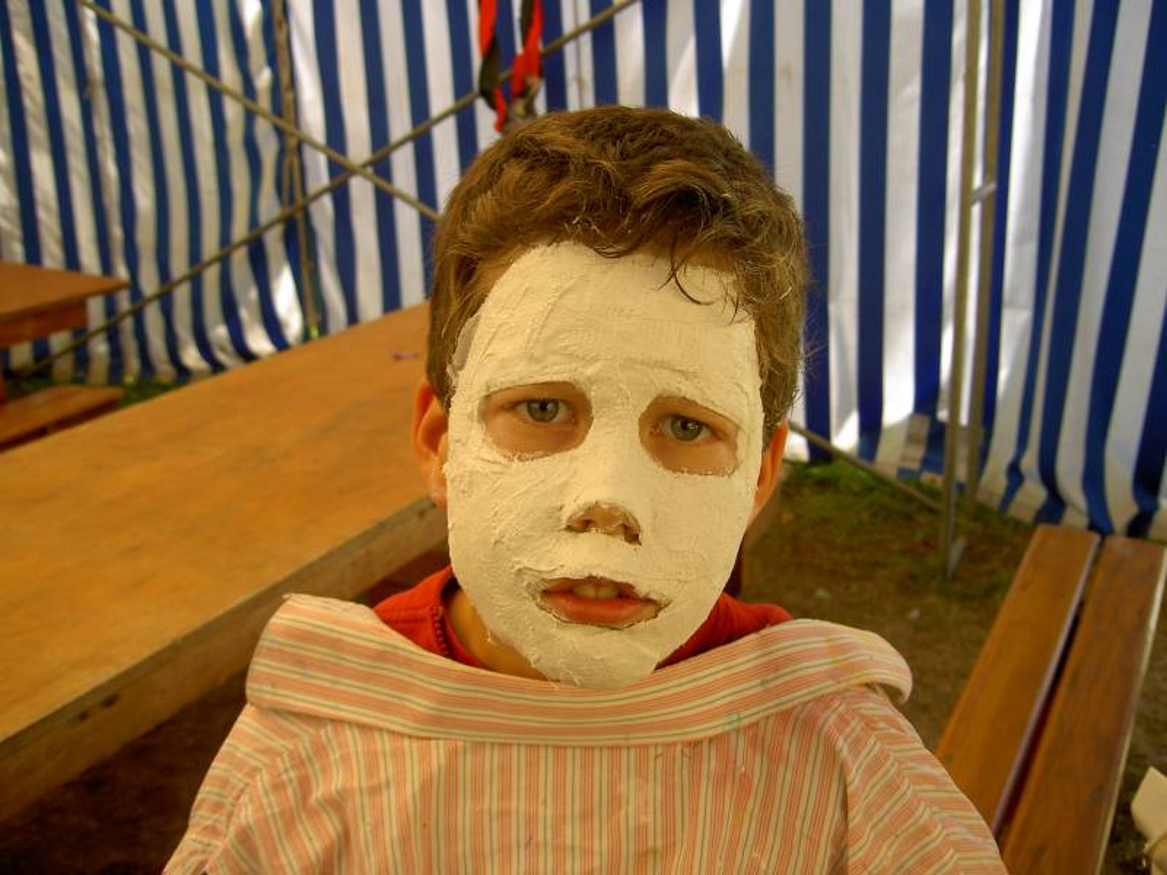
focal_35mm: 39
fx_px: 1315
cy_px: 438
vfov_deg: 36.8
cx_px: 584
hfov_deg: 47.9
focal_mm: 8
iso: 100
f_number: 2.8
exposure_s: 1/60
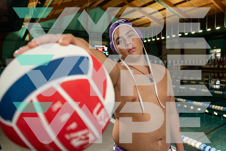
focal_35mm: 28
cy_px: 76
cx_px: 113
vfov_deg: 46.4
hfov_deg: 65.5
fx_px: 176
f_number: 4
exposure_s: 1/250
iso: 500
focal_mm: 28
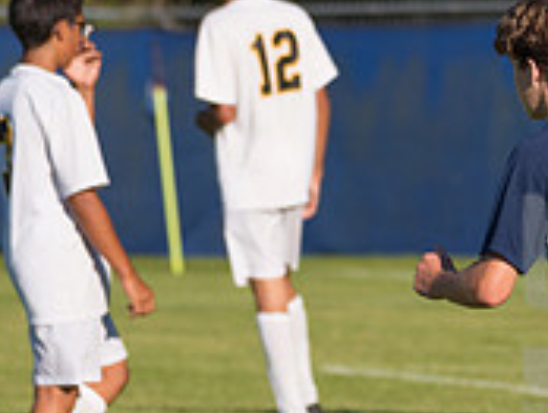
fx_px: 10653
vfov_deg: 2.2
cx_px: 620
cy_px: 307
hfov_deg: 2.9
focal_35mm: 672
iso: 320
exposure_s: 1/2000
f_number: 5.6
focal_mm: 210
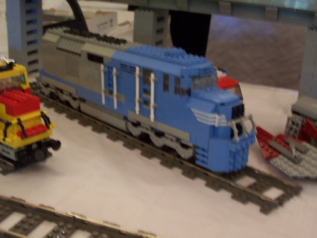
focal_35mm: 46
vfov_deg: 31.5
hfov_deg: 41.2
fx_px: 421
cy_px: 119
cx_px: 158
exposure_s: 1/8
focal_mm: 7
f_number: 3
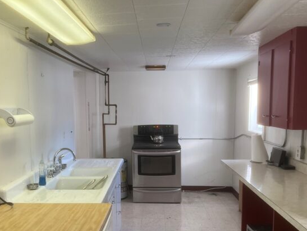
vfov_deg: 37.5
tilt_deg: -8.6
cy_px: 146
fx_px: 337
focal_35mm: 38
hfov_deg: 48.8
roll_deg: -0.1
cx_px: 131
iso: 125
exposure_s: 1/120
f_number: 1.6
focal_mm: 5.1
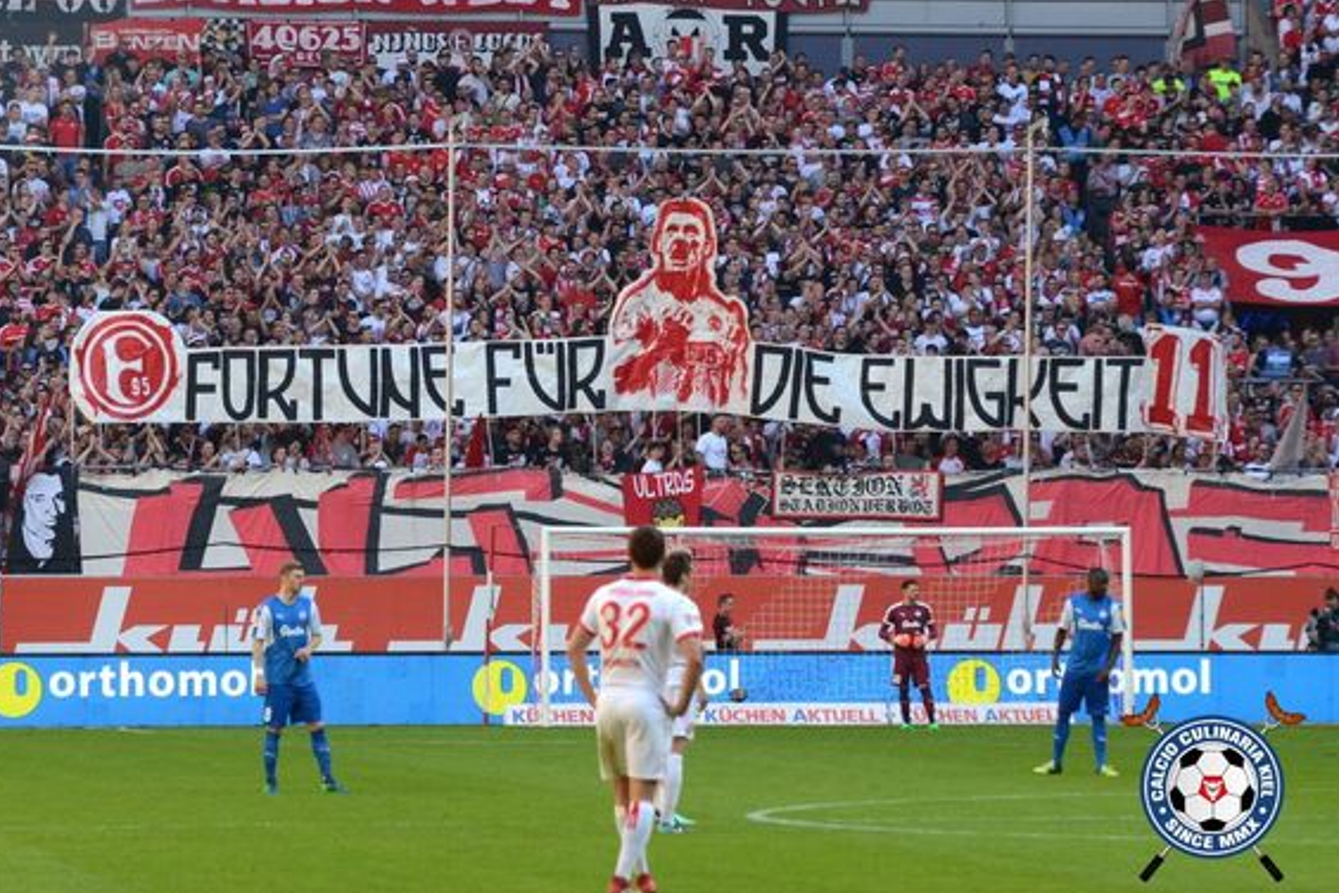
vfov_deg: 6.7
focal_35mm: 205
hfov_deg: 10.1
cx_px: 665
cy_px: 449
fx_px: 7606
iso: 800
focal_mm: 135
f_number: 5.6
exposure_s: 1/640
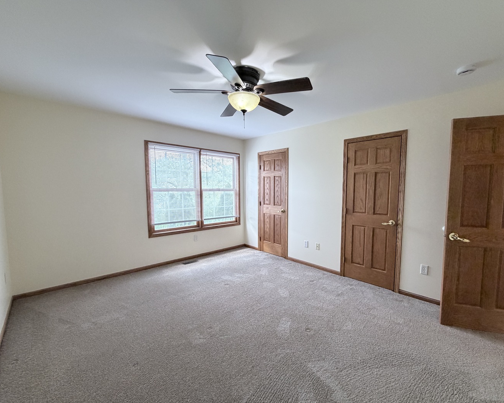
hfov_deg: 96.6
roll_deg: +0.0
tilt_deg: -4.9
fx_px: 224
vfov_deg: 84.0
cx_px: 273
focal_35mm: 15
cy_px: 206
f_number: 2.2
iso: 320
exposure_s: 1/120
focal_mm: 2.22
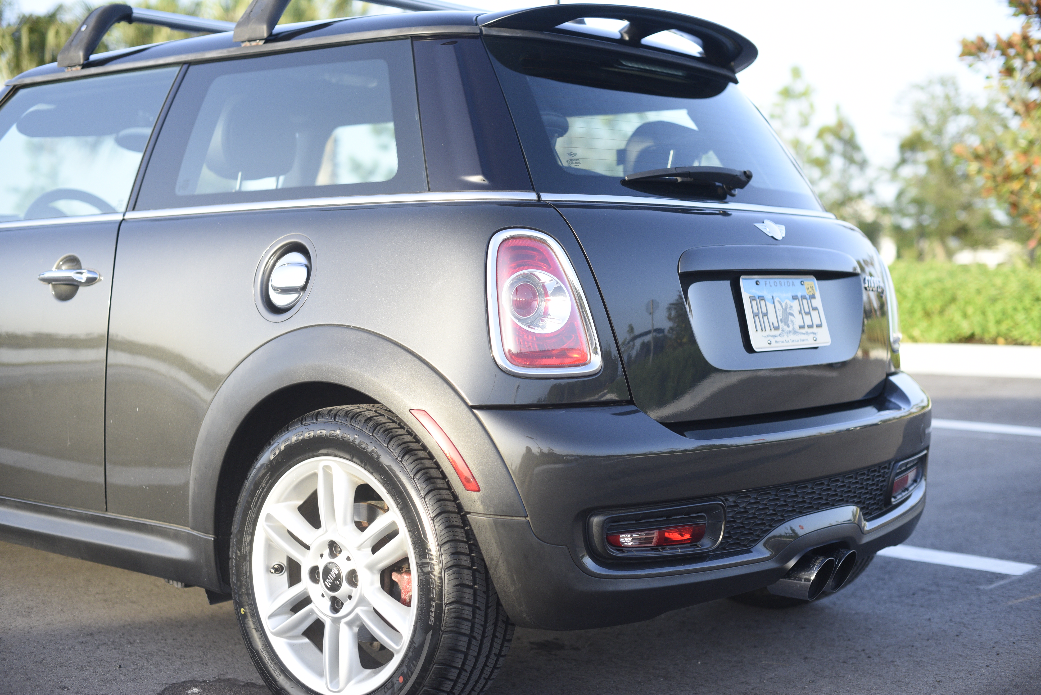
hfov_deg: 39.6
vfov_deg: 27.0
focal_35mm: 50
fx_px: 1446
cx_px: 520
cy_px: 348
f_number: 2.8
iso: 1000
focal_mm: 50
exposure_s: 1/2500
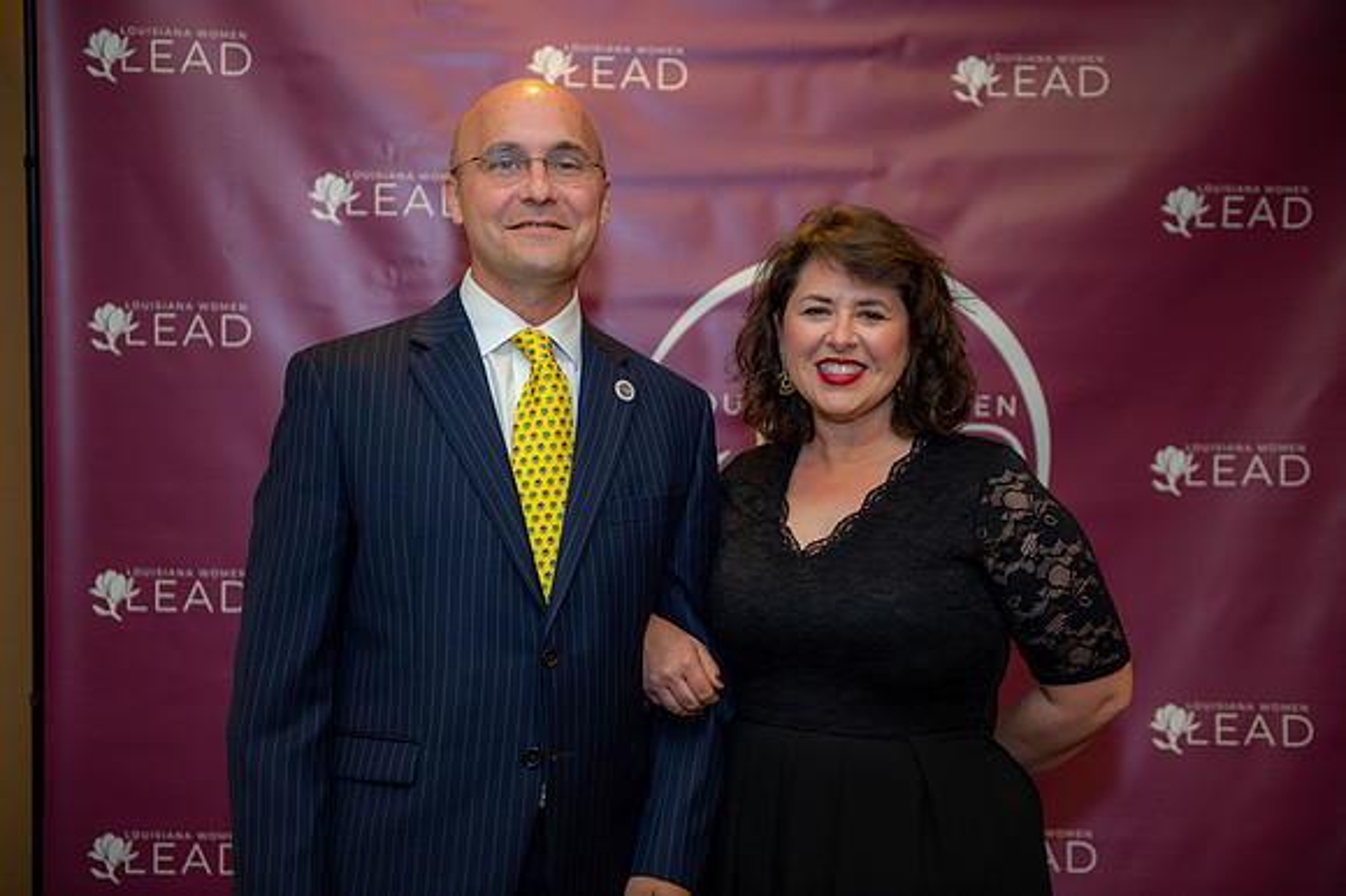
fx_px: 1943
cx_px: 673
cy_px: 448
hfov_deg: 38.2
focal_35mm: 52
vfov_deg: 26.0
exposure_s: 1/125
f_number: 2.8
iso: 1000
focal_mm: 52
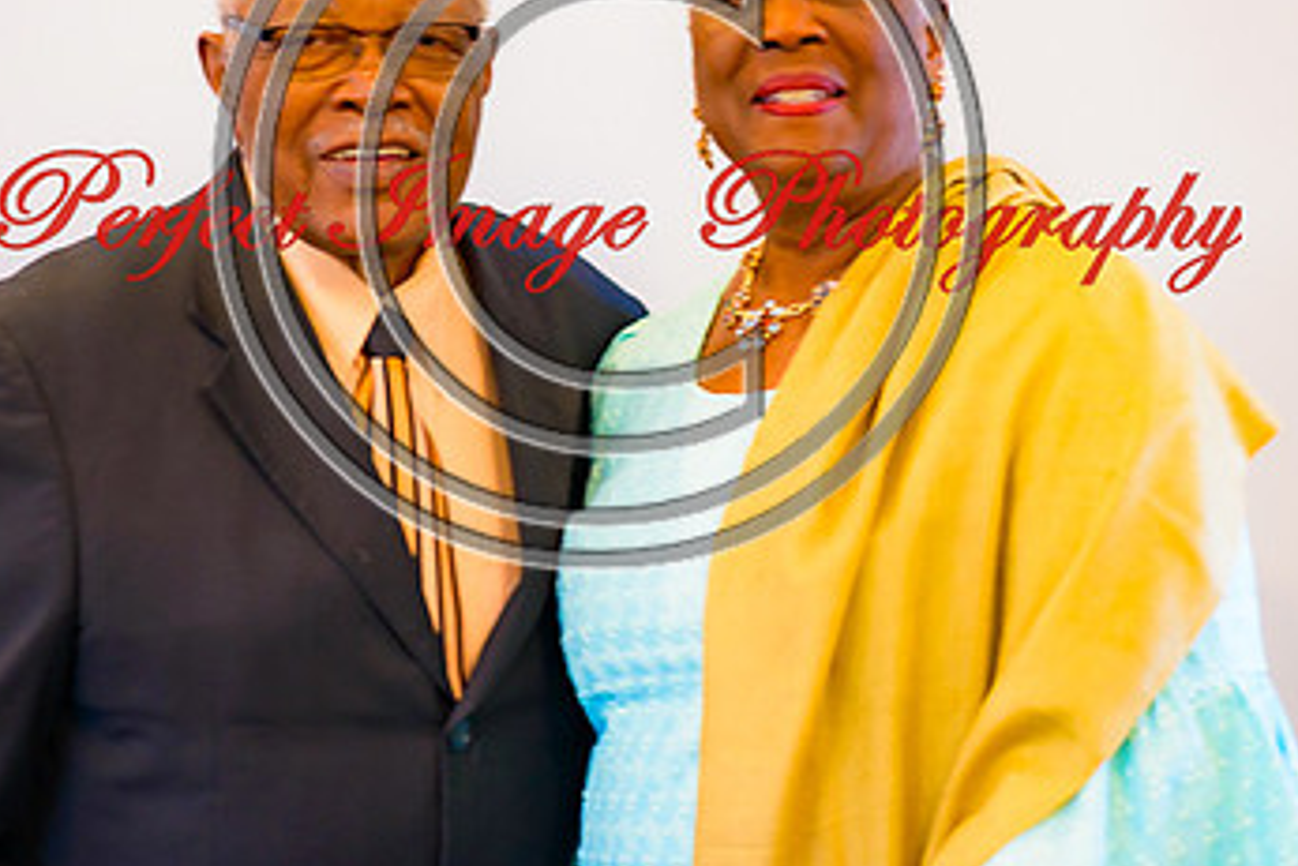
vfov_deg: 7.5
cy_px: 241
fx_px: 6601
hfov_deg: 11.2
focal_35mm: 183
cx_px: 640
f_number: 1.8
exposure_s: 1/80
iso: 720
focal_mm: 105
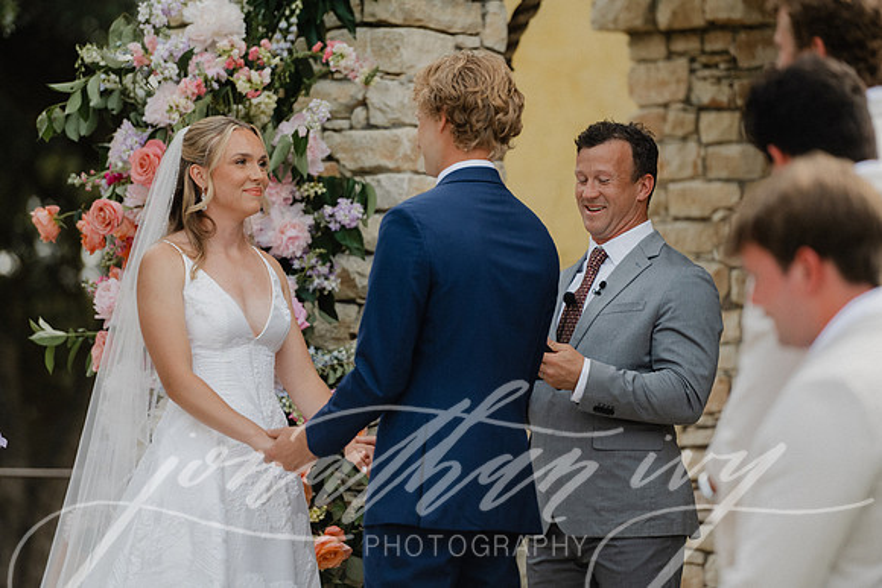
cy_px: 294
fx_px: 4901
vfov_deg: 6.9
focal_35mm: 200
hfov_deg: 10.3
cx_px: 441
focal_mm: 200
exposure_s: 1/2000
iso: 500
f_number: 2.8
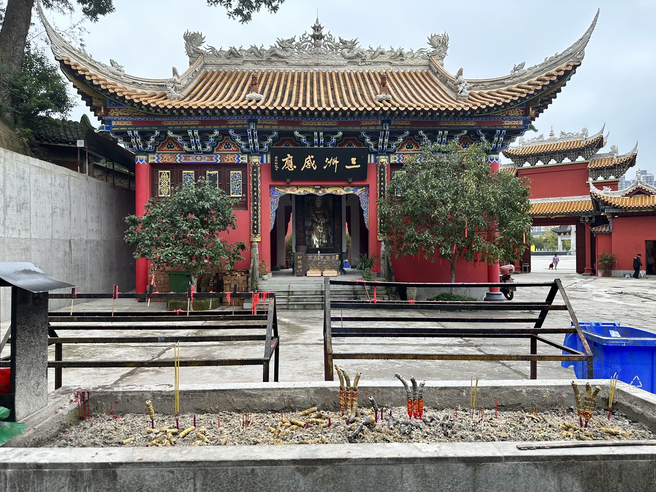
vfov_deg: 56.8
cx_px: 328
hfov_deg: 71.6
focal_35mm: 24
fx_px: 455
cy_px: 246
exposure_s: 1/663
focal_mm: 6.86
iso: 80
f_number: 1.78
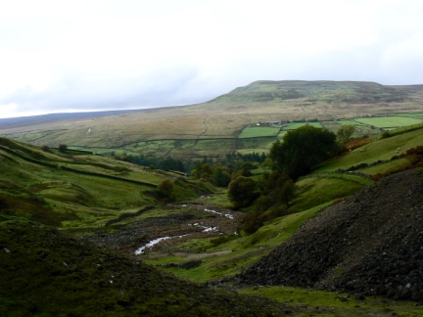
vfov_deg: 29.7
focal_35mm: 49
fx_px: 599
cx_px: 212
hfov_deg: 38.9
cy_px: 158
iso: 80
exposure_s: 1/200
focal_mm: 8.2
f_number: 5.6
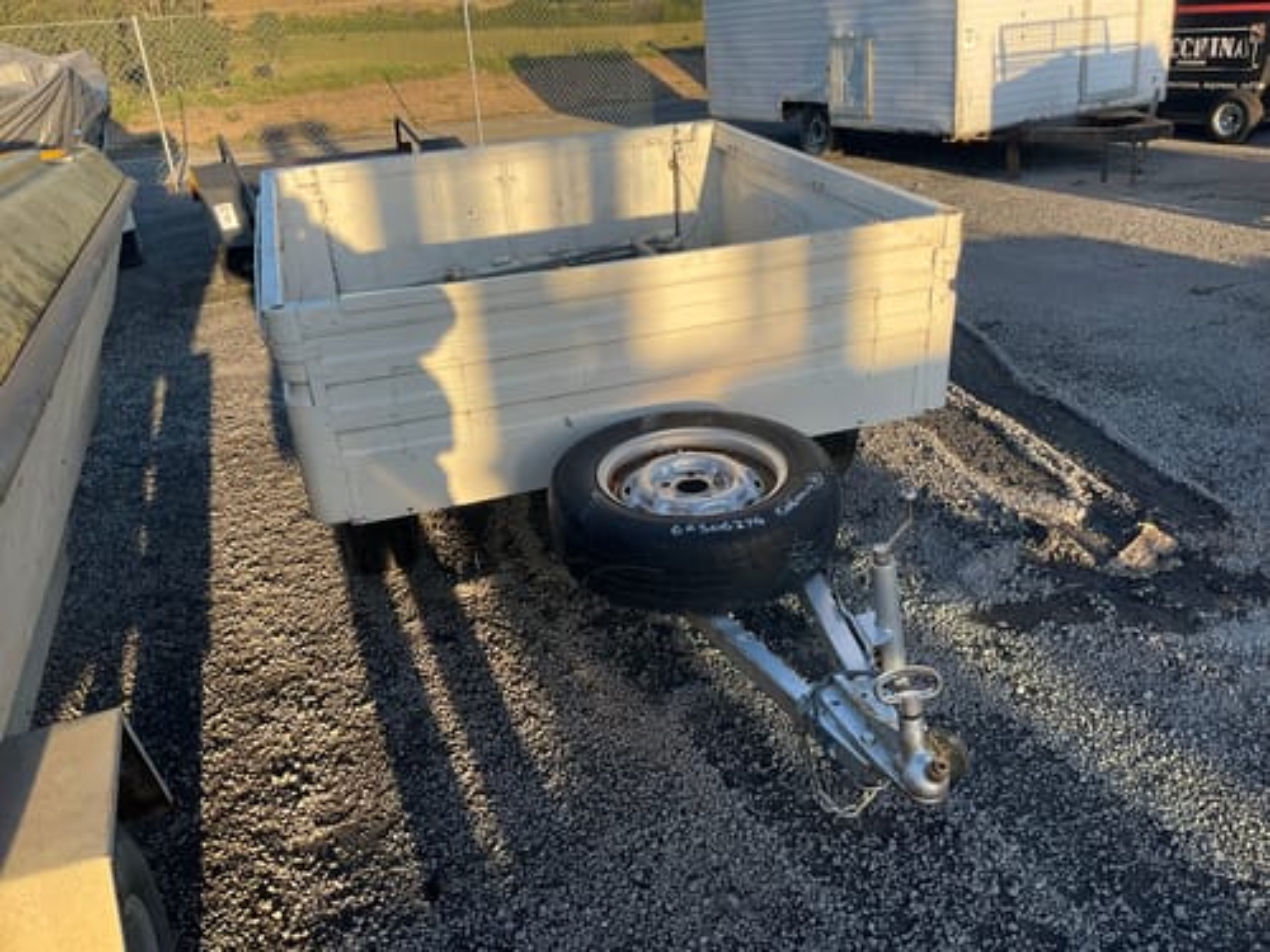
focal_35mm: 29
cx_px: 635
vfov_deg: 48.2
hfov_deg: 61.7
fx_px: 1064
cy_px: 476
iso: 25
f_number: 1.8
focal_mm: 3
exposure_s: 1/504
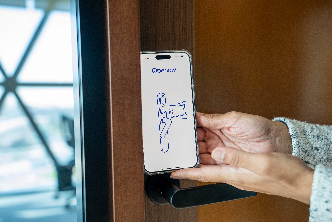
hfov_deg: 54.4
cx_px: 166
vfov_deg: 37.9
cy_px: 111
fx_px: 323
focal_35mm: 35
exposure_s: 1/50
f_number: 2.8
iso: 500
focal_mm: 35
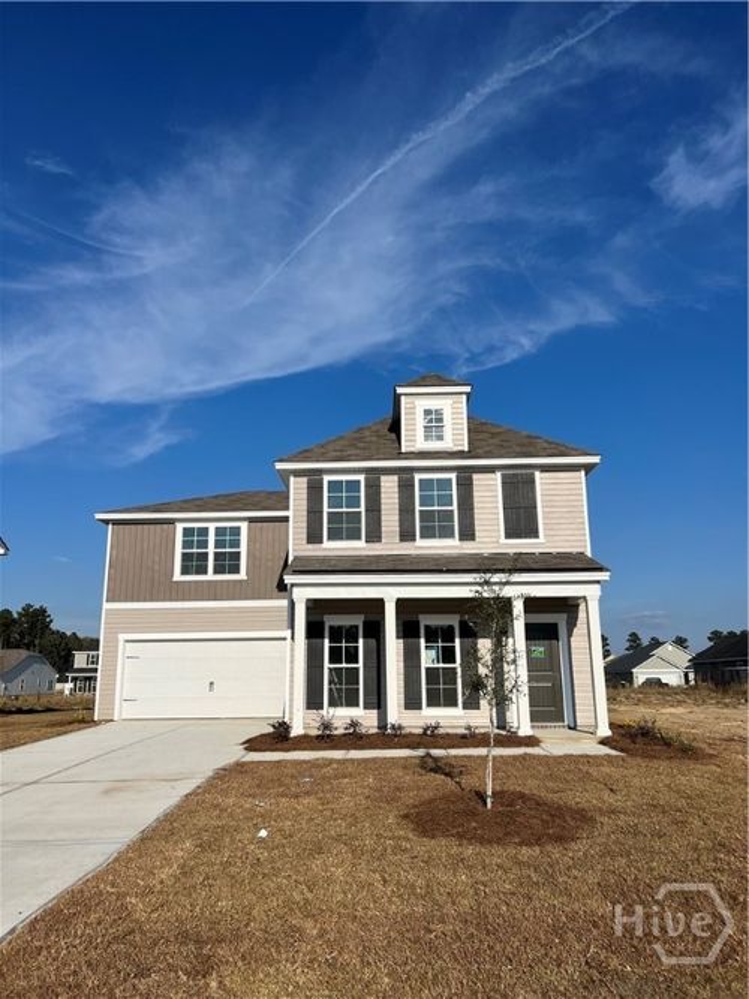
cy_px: 500
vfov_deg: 67.3
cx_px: 374
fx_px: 750
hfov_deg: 53.0
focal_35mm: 26
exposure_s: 1/9434
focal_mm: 5.7
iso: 50
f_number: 1.5
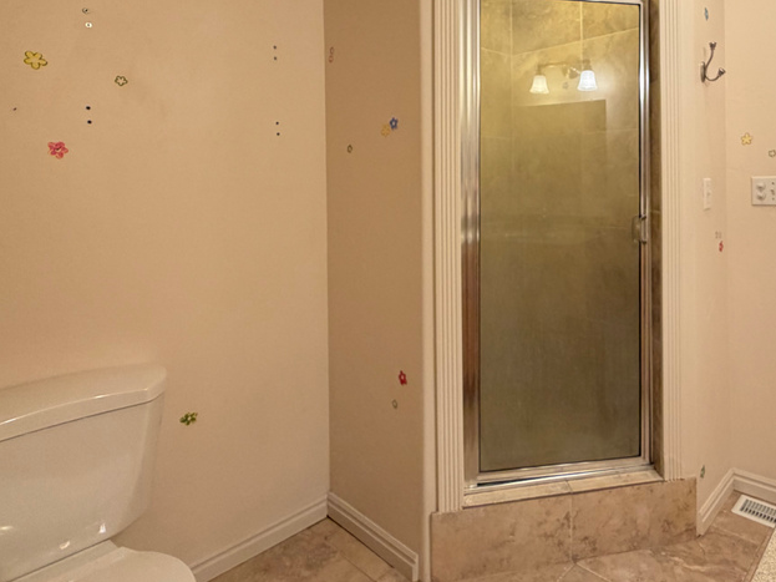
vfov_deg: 57.1
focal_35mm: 23
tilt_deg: -0.3
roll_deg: +1.8
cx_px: 526
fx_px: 516
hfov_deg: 71.5
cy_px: 178
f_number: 2.2
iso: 200
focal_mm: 2.22
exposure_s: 1/60
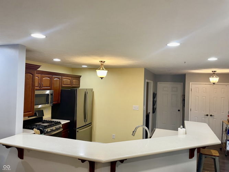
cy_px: 86
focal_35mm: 26
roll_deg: -1.9
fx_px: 172
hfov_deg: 67.3
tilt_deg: +1.4
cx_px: 114
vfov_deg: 53.0
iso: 125
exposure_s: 1/60
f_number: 1.6
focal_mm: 4.2
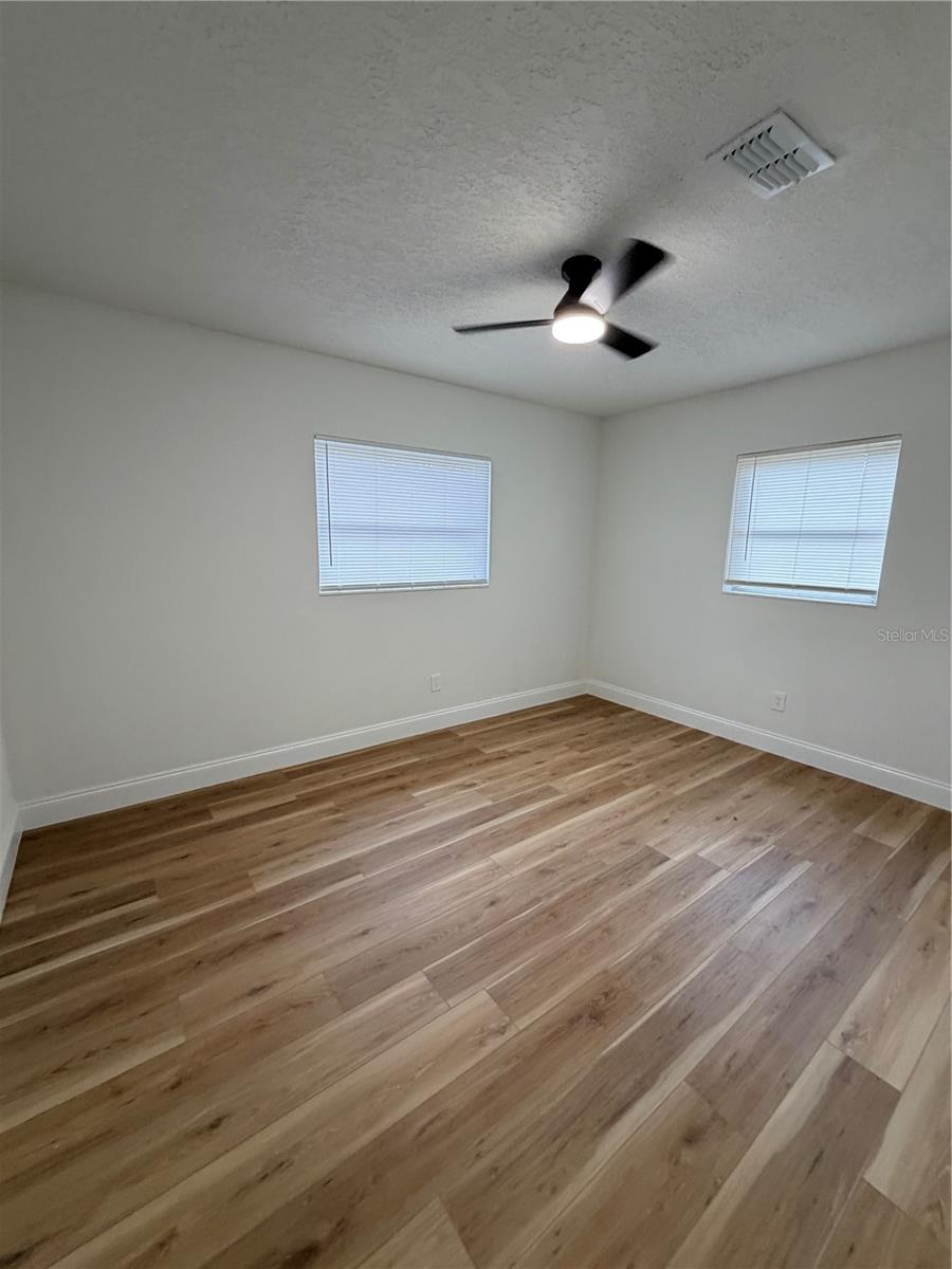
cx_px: 476
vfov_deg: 102.1
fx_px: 513
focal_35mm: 14
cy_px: 634
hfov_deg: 85.7
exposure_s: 1/121
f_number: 2.2
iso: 250
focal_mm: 2.22
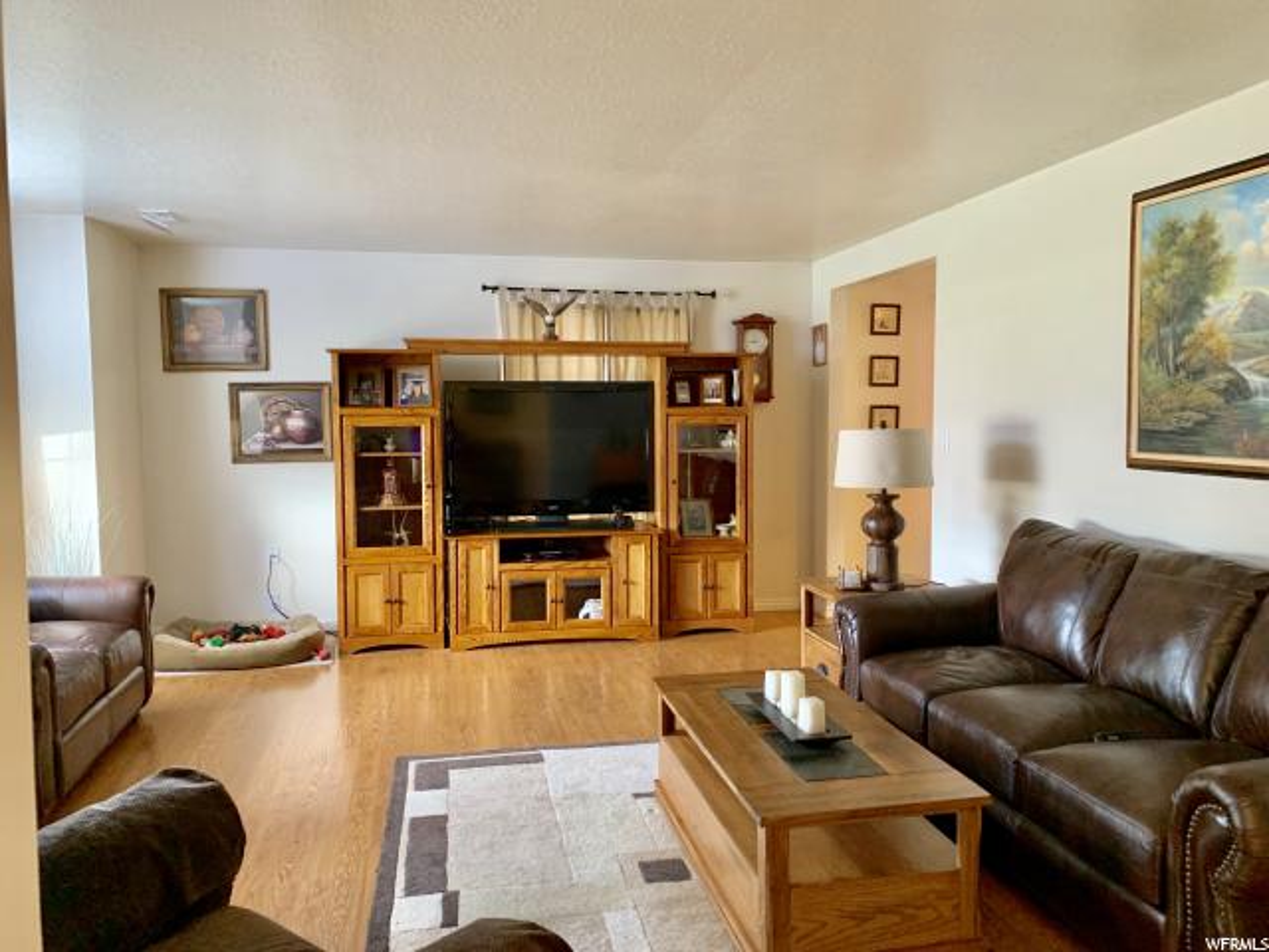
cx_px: 634
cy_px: 476
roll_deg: +0.6
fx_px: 953
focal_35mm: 26
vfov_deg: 53.1
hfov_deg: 67.3
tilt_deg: -4.9
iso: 250
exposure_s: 1/60
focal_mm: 4.25
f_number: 1.8
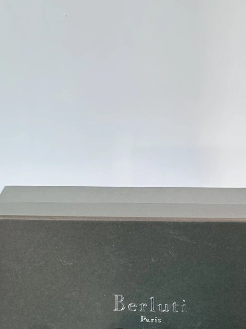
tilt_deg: -24.8
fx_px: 976
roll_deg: -1.3
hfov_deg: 14.3
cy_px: 327
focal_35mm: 103
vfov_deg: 18.6
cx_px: 161
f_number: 1.78
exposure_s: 1/65
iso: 80
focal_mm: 6.86
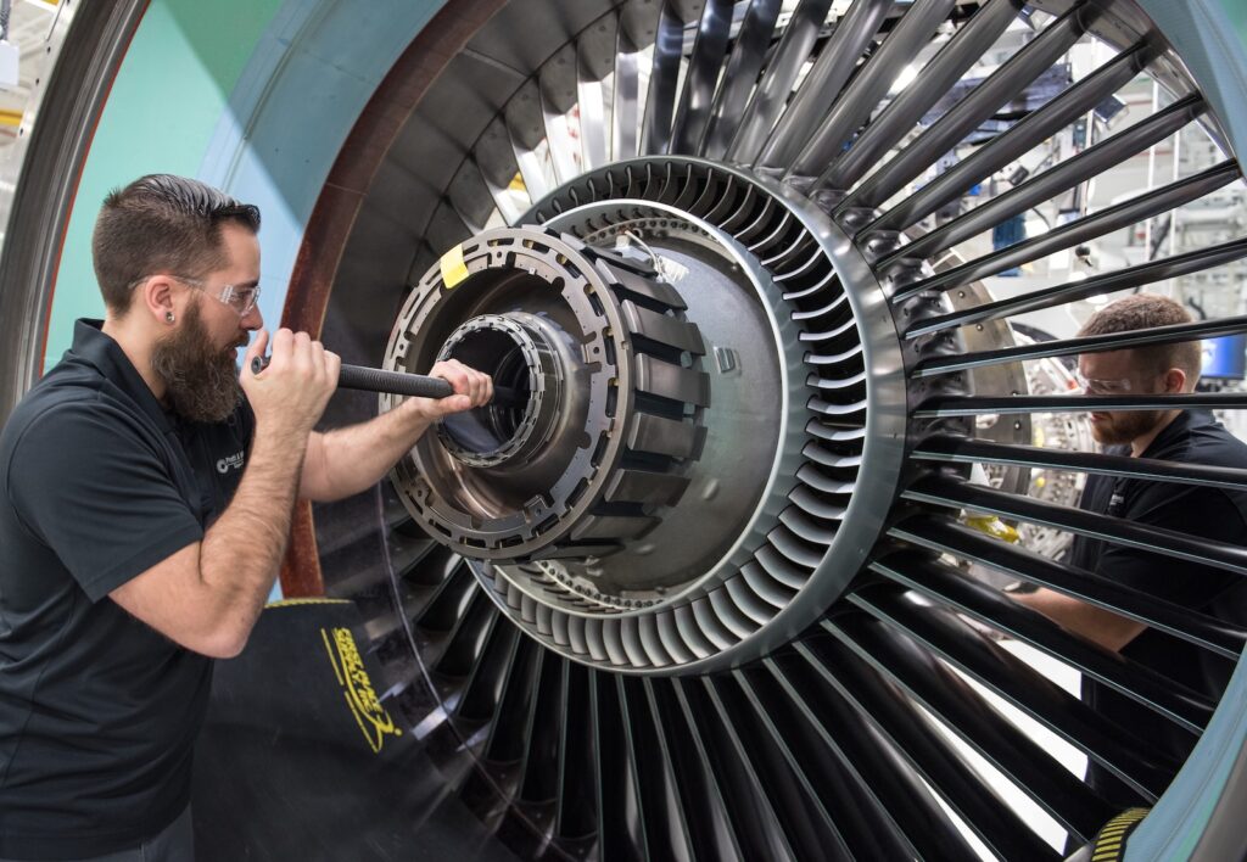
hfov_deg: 67.7
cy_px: 399
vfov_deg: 49.9
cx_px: 552
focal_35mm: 26
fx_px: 926
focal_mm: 24
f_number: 3.2
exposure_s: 1/60
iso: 1600
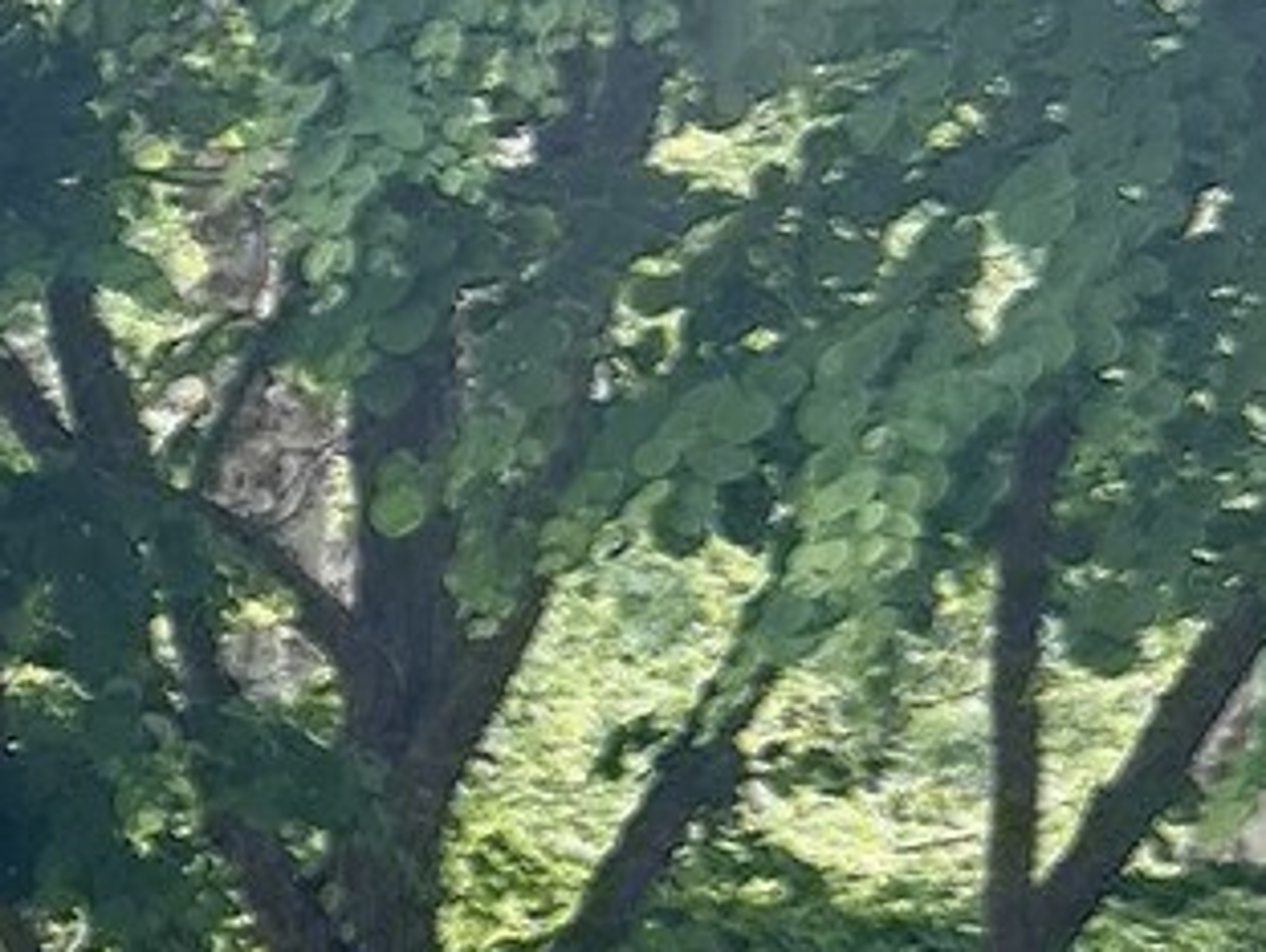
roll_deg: -0.4
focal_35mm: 171
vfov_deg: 8.5
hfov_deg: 10.2
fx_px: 6261
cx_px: -1632
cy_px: 1546
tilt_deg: -1.3
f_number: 1.5
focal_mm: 5.7
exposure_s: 1/531
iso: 50
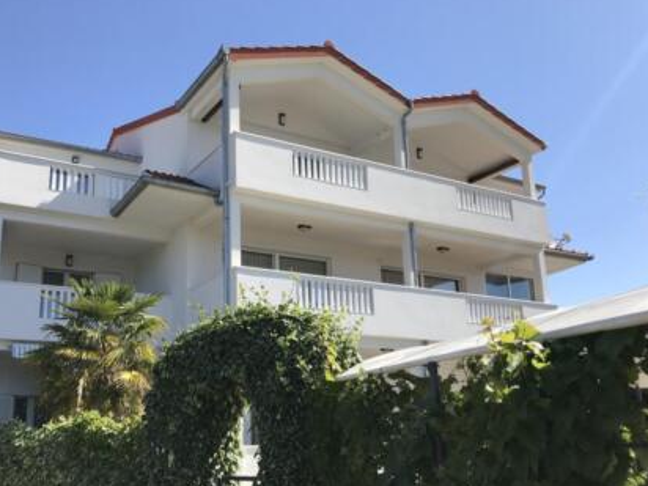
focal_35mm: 34
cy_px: 284
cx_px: 266
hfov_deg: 53.7
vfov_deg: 41.7
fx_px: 636
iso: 20
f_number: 1.8
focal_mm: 3.99
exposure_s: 1/1953
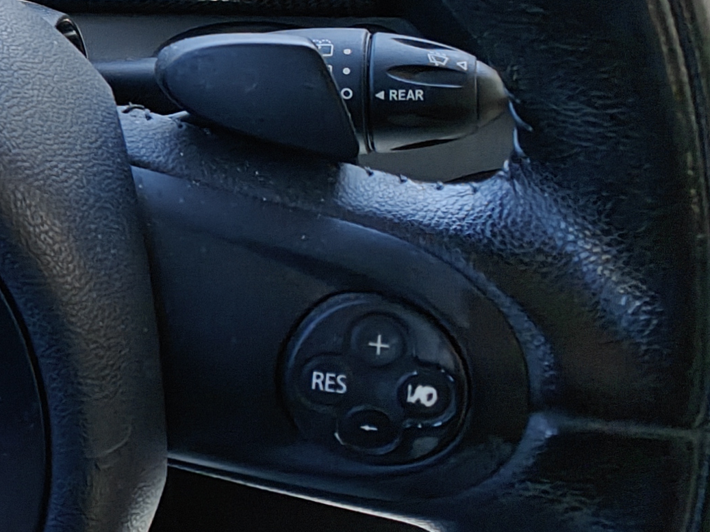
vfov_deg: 25.7
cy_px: -1
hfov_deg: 30.4
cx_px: -135
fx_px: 1108
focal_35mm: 54
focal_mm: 2.59
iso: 64
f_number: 2.2
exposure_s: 1/164
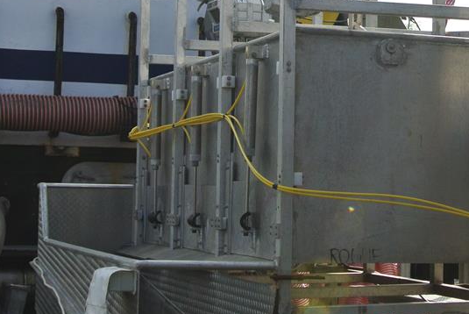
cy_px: 88
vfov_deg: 13.6
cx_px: 382
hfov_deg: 20.0
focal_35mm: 101
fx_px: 1317
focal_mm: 16.9
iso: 100
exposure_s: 1/800
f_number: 5
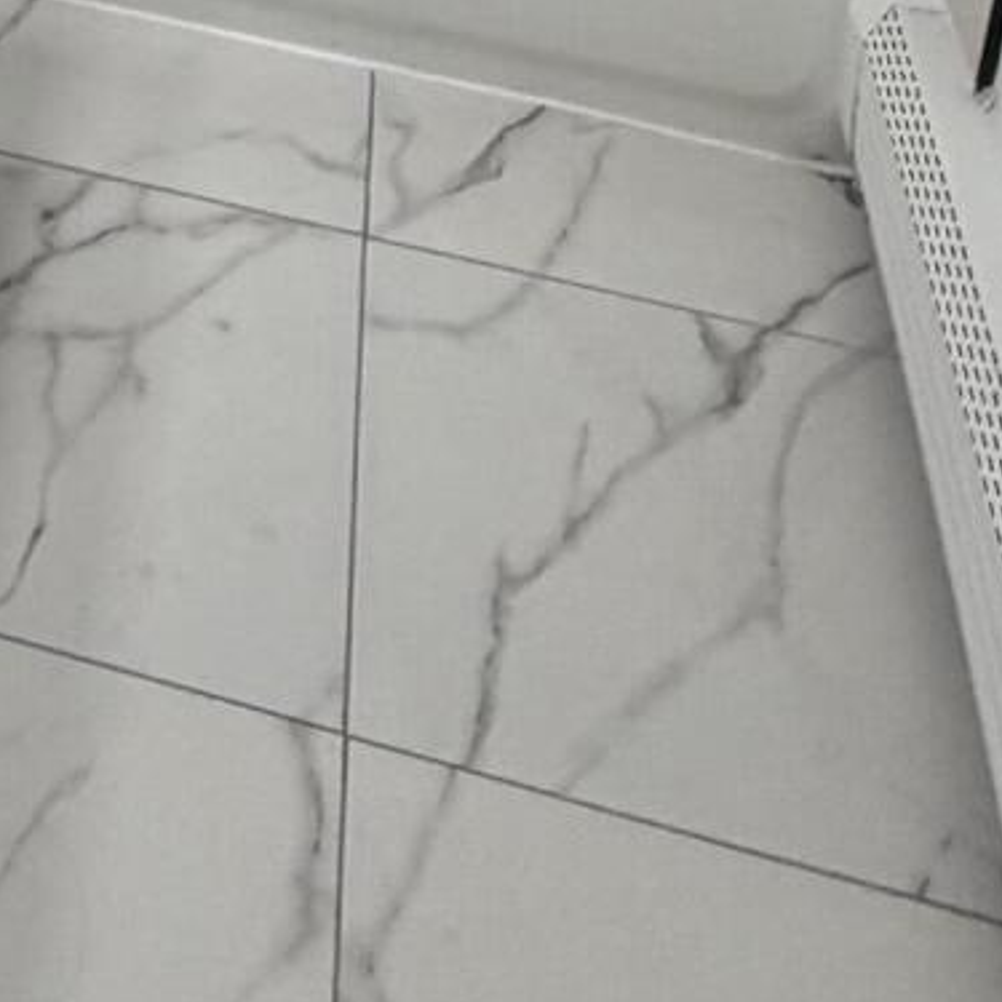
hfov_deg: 23.9
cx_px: -187
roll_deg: -2.3
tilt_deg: -15.0
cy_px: -844
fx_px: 2161
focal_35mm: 66
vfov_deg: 19.2
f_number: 2.2
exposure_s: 1/120
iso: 200
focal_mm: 2.22
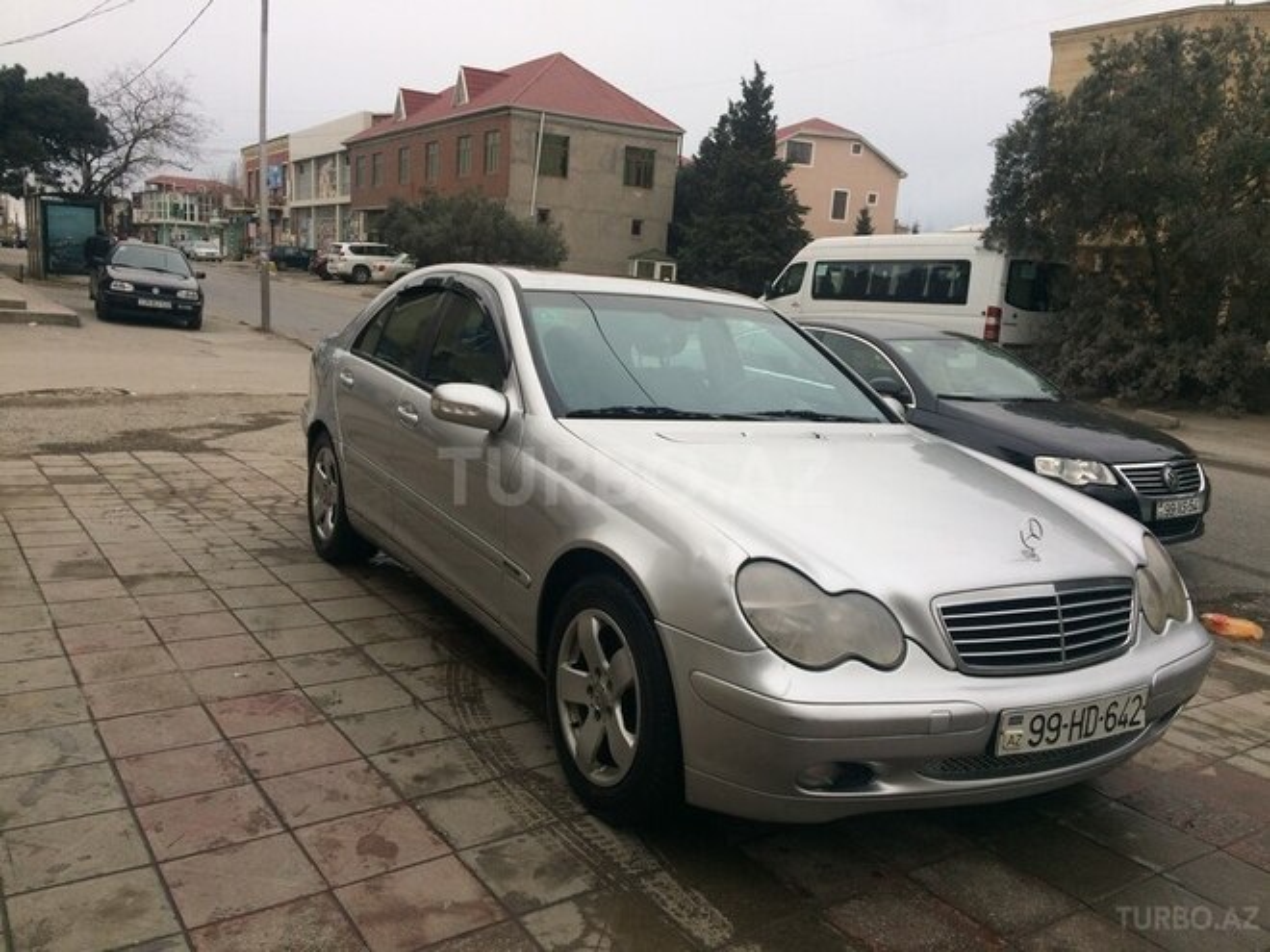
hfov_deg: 61.7
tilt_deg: -9.9
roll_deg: -2.2
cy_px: 476
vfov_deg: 48.2
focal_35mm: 29
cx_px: 635
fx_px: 1064
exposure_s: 1/302
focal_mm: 4.15
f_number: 2.2
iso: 32
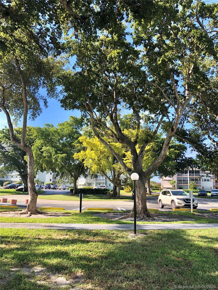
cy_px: 145
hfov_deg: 49.7
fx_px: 235
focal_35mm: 28
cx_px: 109
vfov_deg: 63.4
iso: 20
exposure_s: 1/522
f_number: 1.8
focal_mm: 4
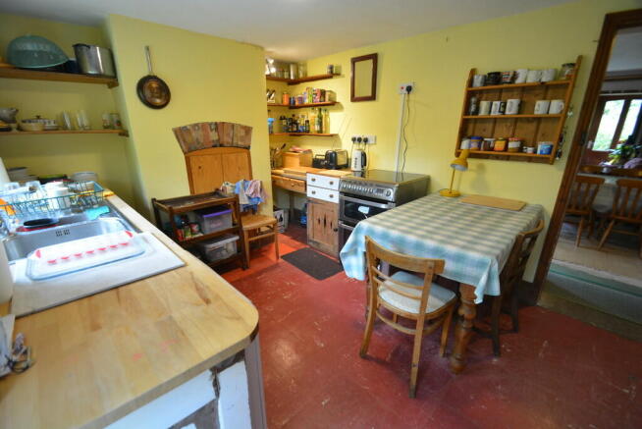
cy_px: 214
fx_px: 268
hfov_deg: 100.4
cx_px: 321
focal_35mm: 15
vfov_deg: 77.4
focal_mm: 10
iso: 800
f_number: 4
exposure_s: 1/60
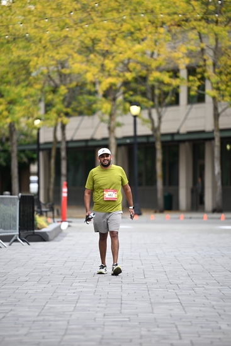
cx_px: 116
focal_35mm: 200
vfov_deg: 10.3
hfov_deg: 6.9
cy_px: 173
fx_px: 1924
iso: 400
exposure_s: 1/1250
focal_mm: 200
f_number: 2.8
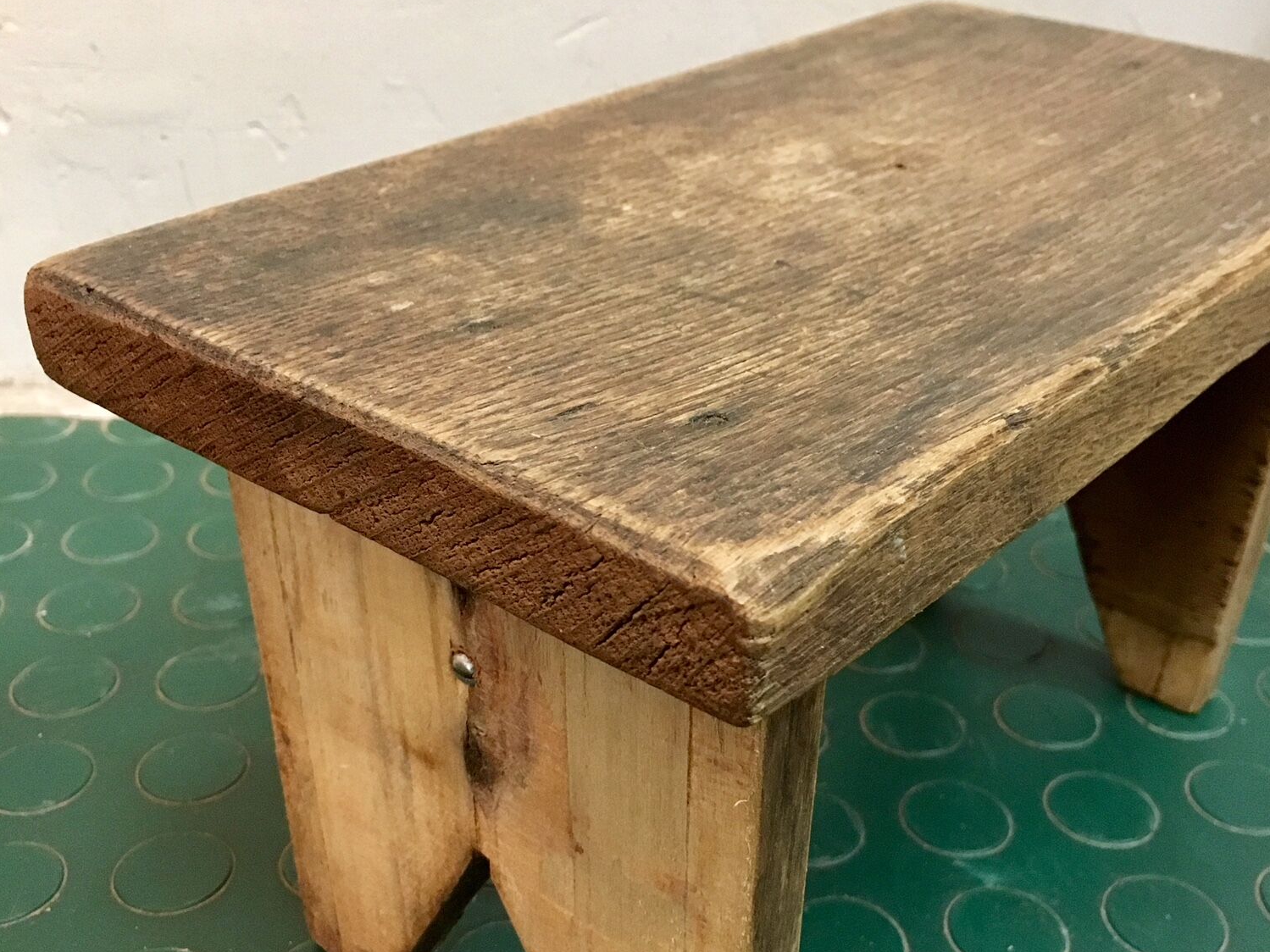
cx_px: 638
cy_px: 602
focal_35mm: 39
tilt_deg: -34.2
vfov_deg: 36.6
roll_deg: -2.7
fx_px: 1431
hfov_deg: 47.9
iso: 250
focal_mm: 4.15
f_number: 2.2
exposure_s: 1/25
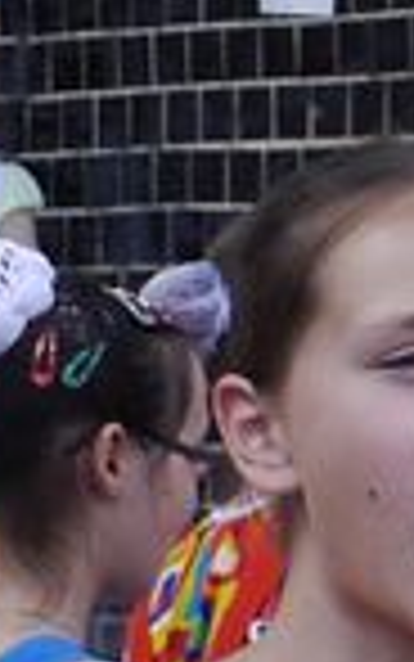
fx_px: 12119
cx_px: 2948
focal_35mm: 672
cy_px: 1155
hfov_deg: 1.9
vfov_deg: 3.1
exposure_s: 1/200
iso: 160
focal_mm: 31
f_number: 7.1
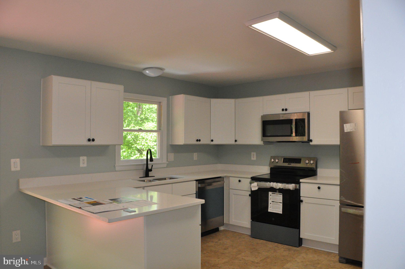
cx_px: 202
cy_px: 134
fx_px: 303
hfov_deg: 67.4
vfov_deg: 47.8
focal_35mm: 27
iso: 1600
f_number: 8
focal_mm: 18
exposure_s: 1/200
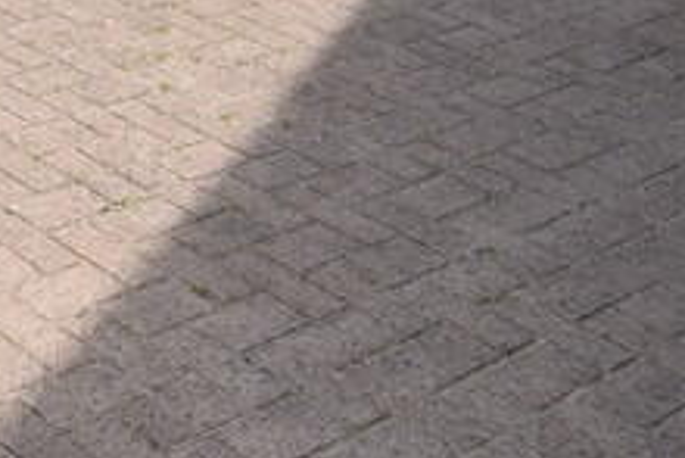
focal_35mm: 80
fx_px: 1526
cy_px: -388
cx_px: -476
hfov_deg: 19.9
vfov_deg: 14.7
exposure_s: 1/200
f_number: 9
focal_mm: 11.5
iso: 100
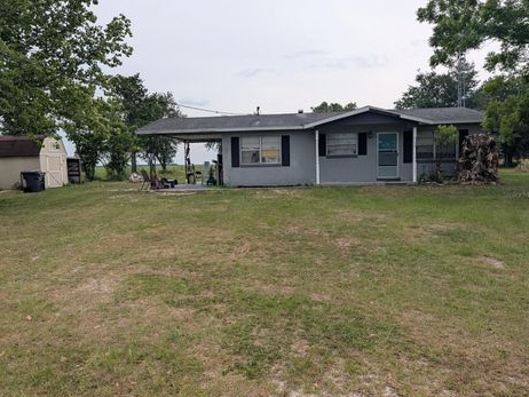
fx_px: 398
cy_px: 194
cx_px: 251
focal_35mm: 26
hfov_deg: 67.2
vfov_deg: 53.1
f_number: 1.68
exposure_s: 1/548
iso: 20
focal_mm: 6.9
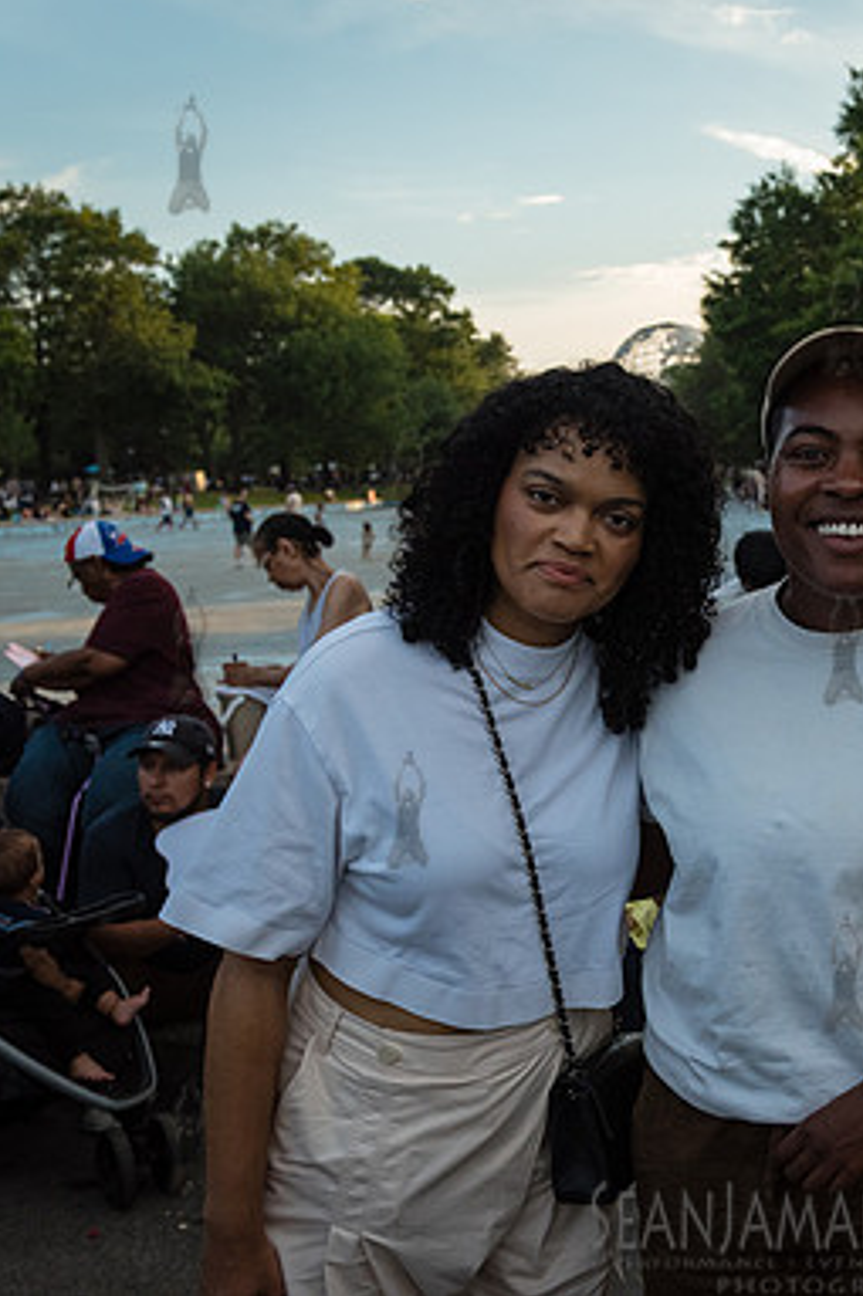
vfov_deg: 41.9
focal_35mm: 47
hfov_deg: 27.2
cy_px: 645
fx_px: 1691
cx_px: 843
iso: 2000
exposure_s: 1/2000
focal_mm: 31
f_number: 4.5
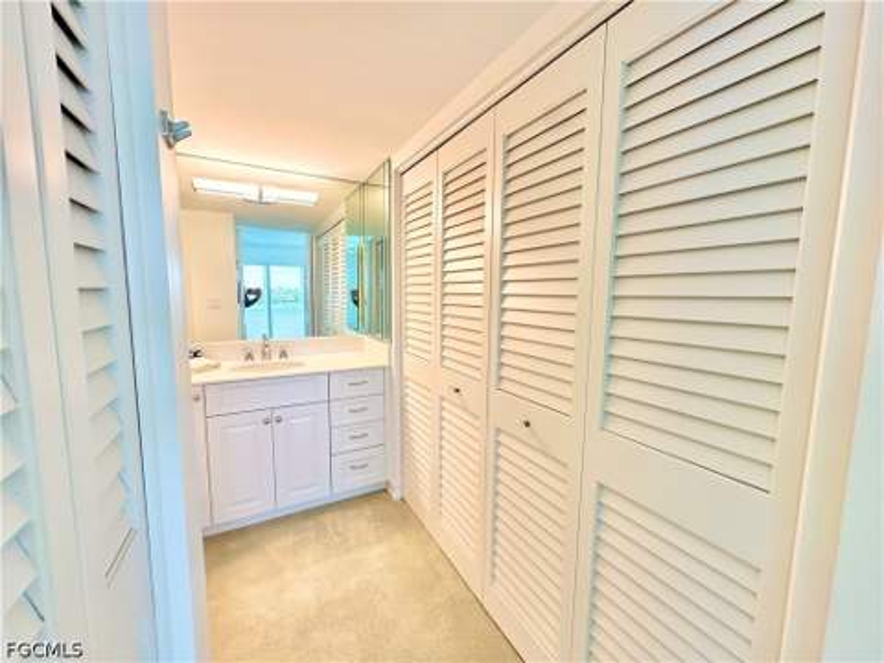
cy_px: 332
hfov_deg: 102.1
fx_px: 358
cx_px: 442
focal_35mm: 14
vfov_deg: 85.7
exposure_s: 1/120
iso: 100
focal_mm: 2.22
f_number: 2.2
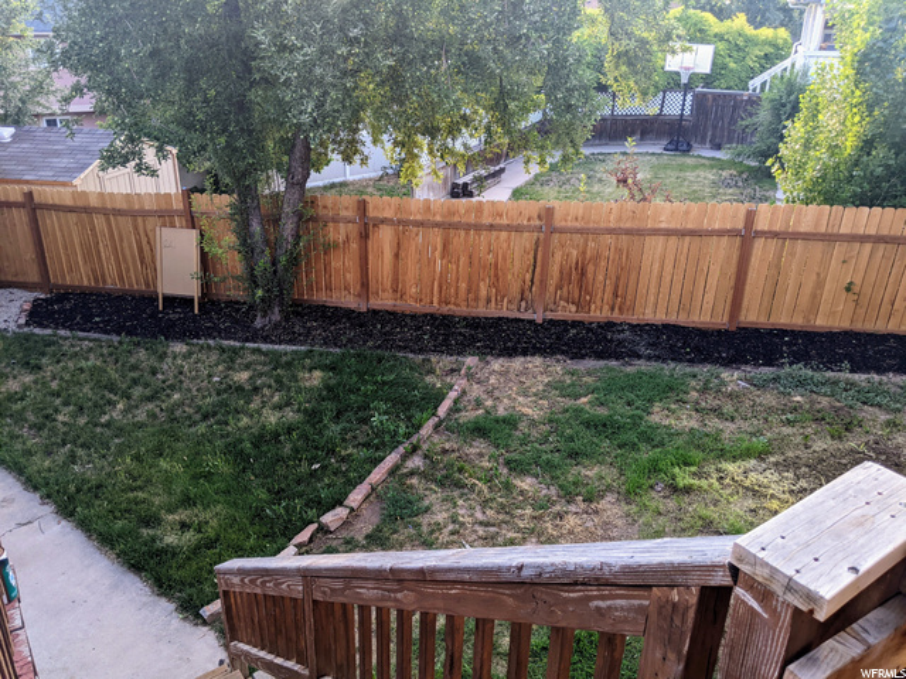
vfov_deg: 51.4
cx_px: 453
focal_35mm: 27
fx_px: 707
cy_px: 340
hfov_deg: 65.3
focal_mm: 4.44
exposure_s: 1/120
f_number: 1.8
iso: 76
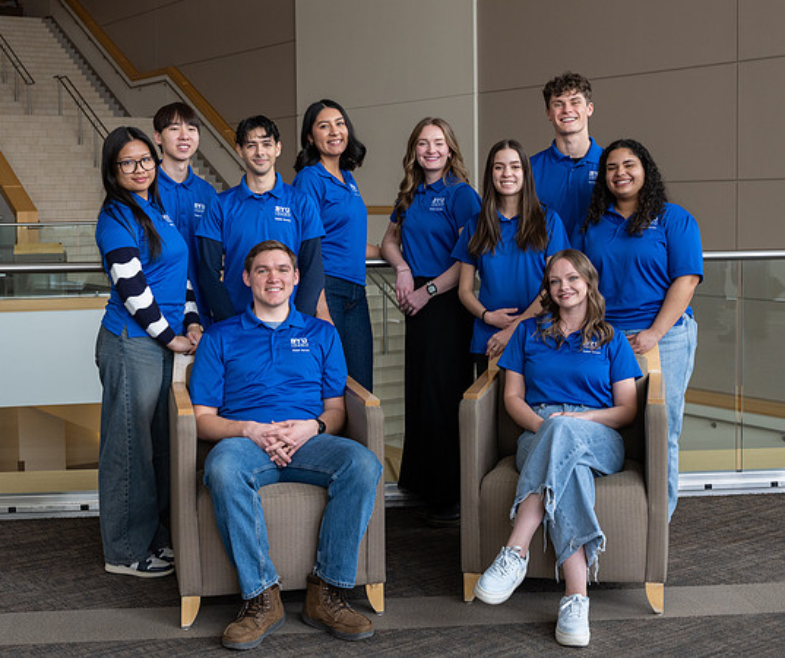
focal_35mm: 52
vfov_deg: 29.8
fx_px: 1234
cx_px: 371
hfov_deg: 35.3
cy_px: 256
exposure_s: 1/125
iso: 250
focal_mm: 32.5
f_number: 5
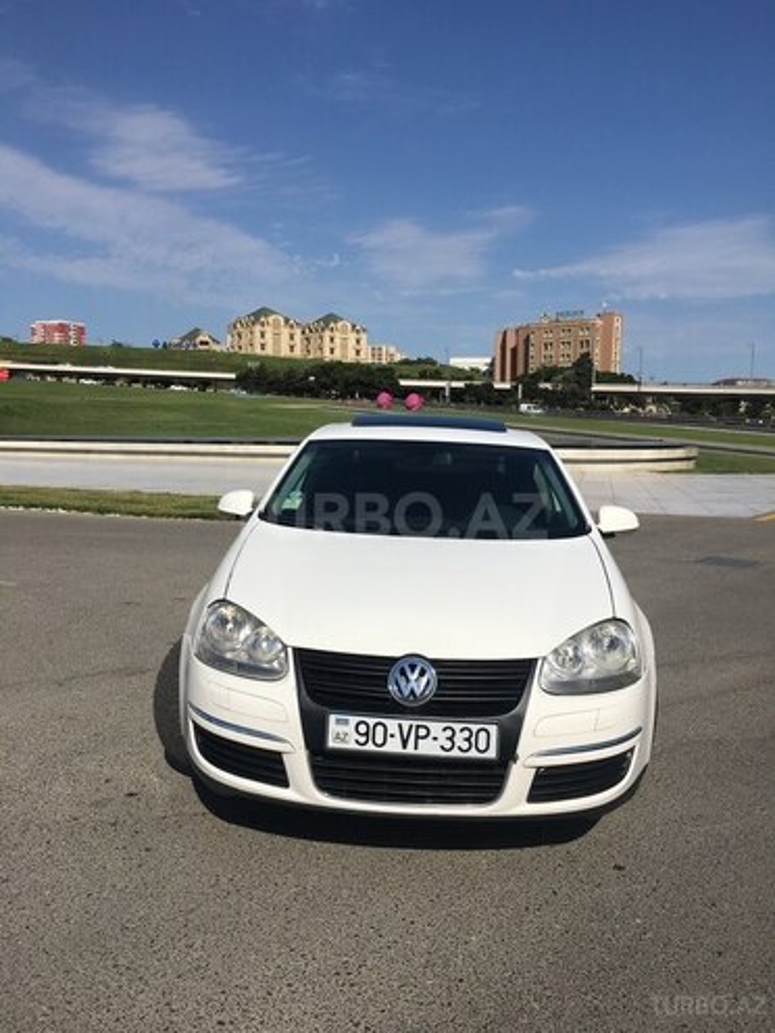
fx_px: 866
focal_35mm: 29
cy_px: 516
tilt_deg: -5.4
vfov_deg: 61.7
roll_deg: +0.2
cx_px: 388
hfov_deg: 48.2
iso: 25
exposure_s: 1/3846
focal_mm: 4.15
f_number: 2.2
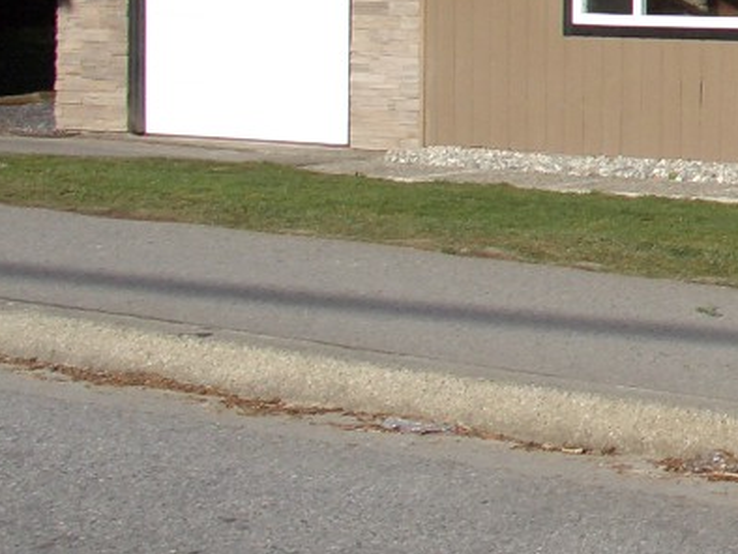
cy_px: -264
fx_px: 2859
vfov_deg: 10.7
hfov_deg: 13.3
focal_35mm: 134
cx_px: 1313
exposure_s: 1/640
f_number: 4.5
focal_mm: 7.1
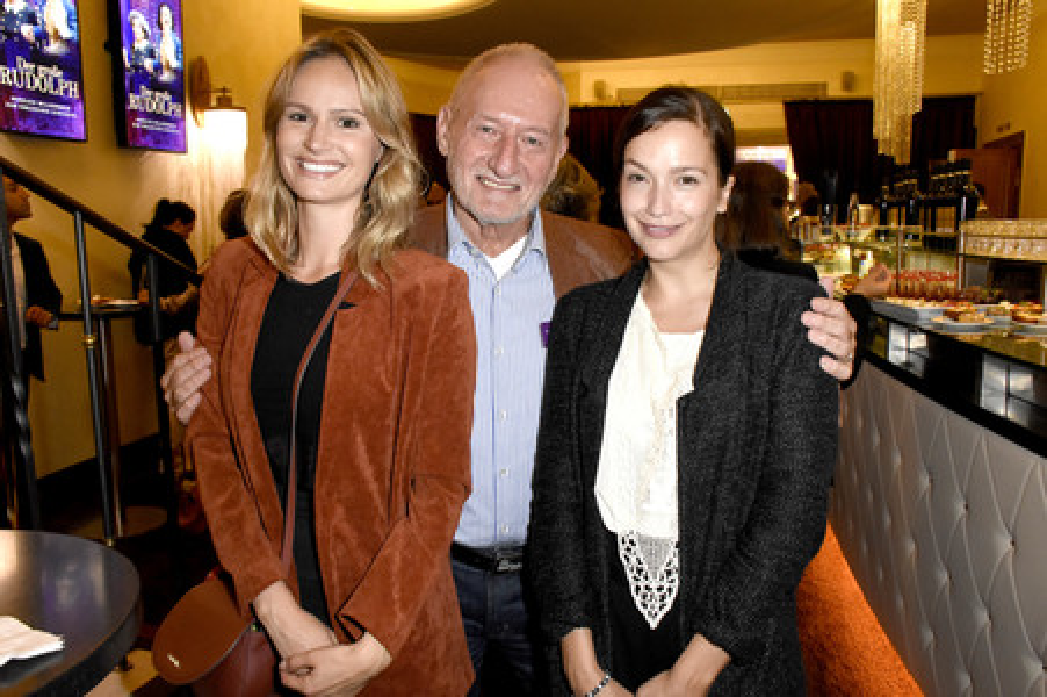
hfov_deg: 62.0
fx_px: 872
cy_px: 348
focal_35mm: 30
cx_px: 524
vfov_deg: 43.5
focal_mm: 20
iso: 3200
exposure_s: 1/60
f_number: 6.3
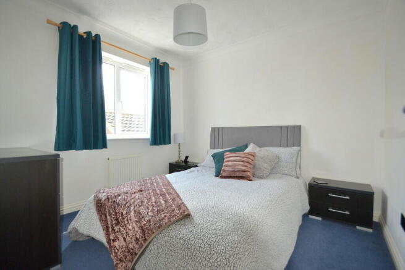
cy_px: 135
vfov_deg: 77.4
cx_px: 202
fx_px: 169
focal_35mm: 15
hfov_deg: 100.4
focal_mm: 10
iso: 280
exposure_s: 1/125
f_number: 4
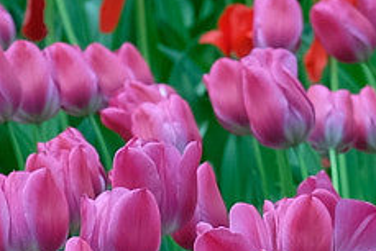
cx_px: -118
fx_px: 5685
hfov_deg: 3.8
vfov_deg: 2.5
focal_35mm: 544
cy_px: 333
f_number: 3.6
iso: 200
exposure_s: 1/125
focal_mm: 52
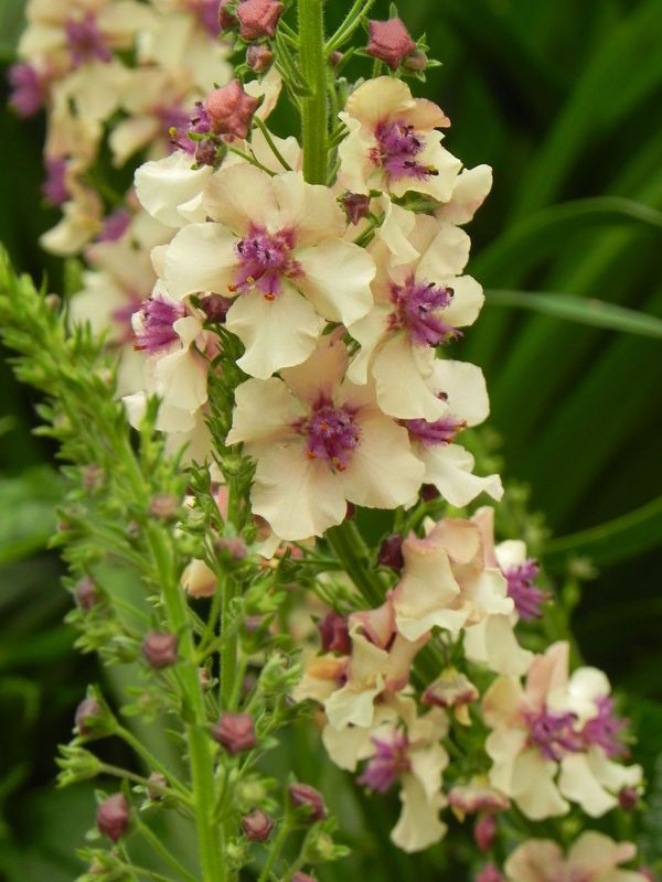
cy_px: 441
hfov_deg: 8.1
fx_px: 4692
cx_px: 331
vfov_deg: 10.7
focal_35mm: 184
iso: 160
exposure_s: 1/400
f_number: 5
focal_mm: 32.7
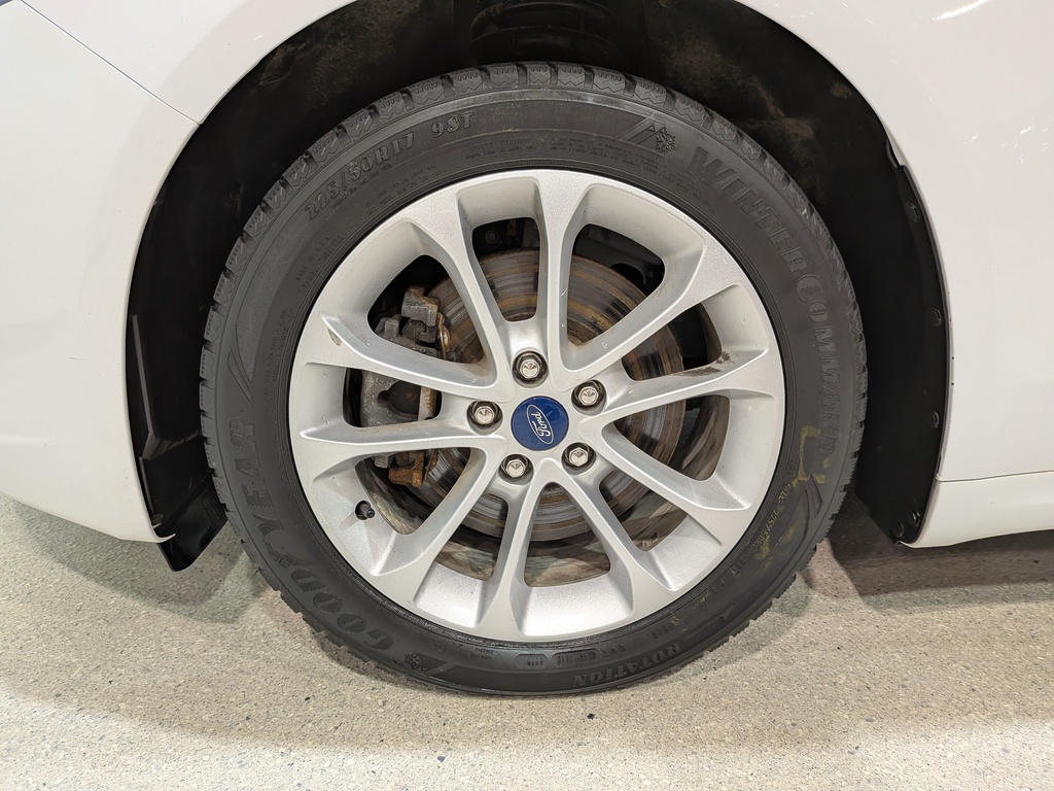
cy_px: 396
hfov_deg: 71.6
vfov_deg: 56.8
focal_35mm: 24
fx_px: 731
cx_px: 527
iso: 47
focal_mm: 4.53
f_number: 1.7
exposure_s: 1/40
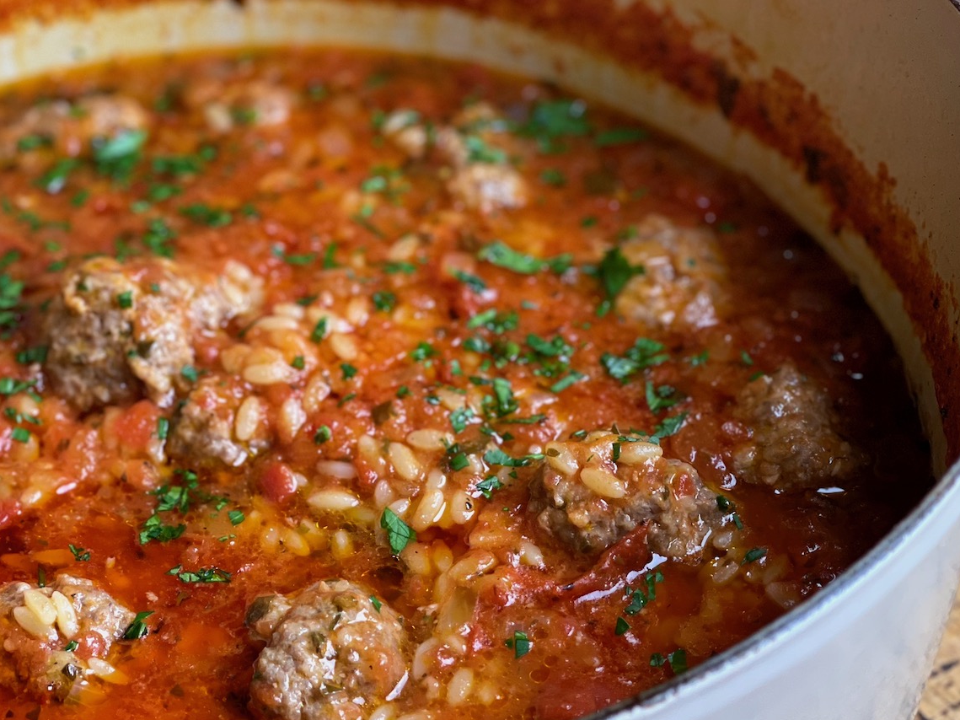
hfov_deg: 22.0
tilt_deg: -43.8
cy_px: 447
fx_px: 2468
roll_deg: +2.5
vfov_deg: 16.6
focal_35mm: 89
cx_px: 437
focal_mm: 7.5
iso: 160
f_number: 2.2
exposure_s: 1/60
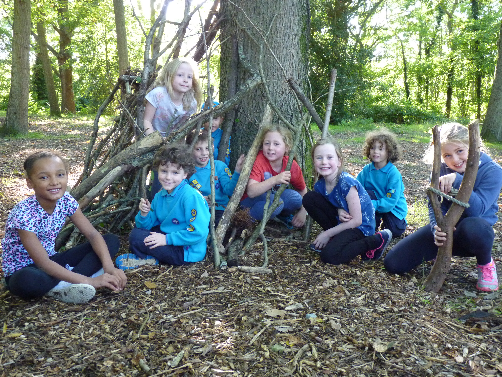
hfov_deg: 54.0
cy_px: 188
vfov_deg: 41.8
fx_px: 493
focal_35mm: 34
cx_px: 251
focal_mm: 6
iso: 400
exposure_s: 1/30
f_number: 3
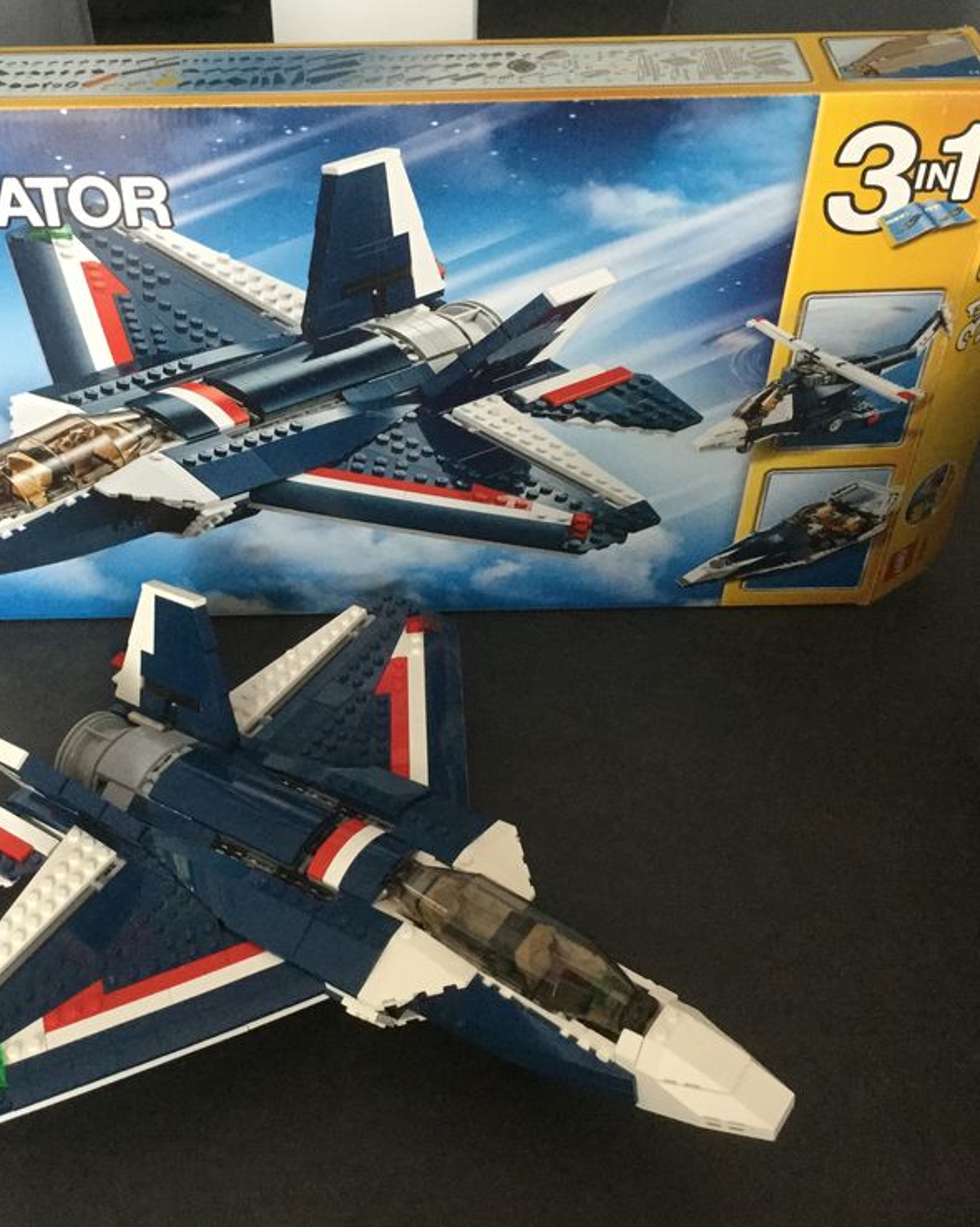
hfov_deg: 36.4
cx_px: 402
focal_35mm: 41
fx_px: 1487
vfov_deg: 44.8
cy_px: 605
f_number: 2.4
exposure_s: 1/25
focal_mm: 3.3
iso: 200
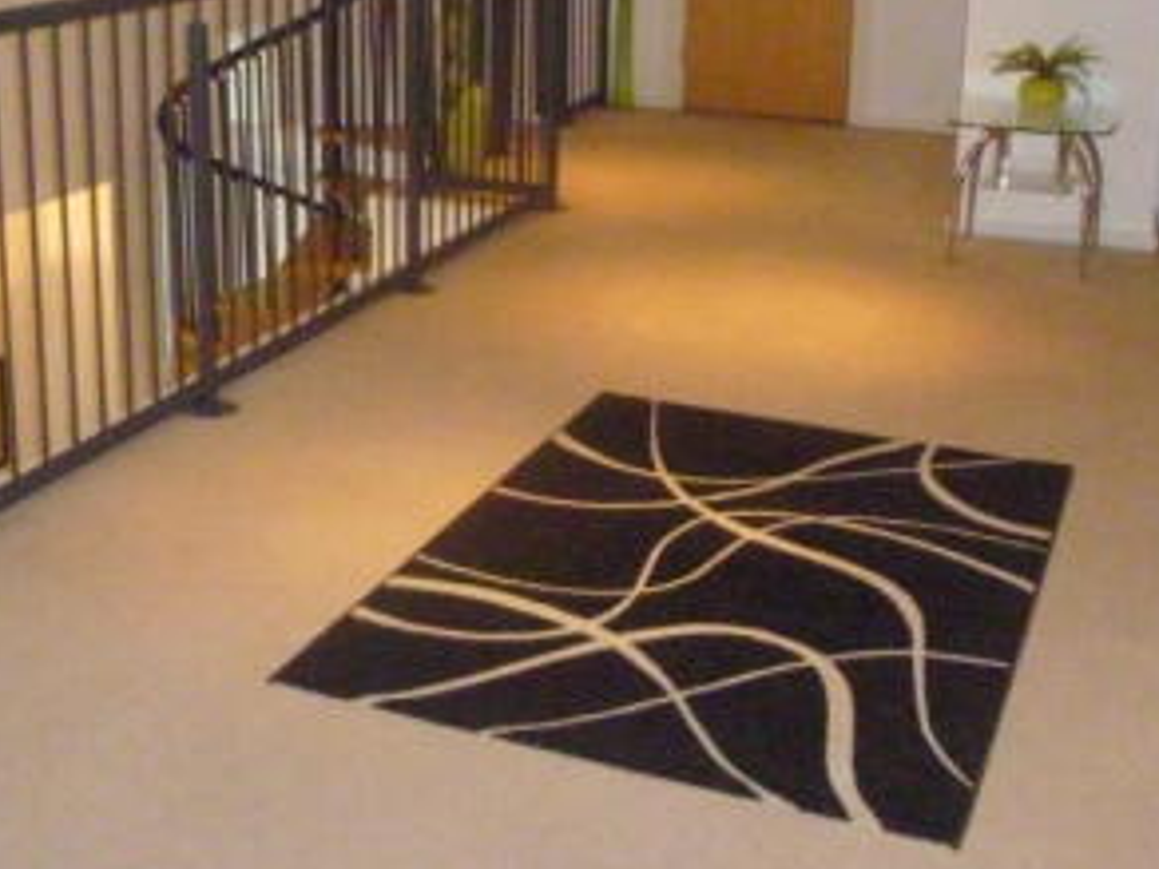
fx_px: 1674
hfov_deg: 38.1
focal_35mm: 50
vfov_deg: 28.7
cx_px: 490
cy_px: 224
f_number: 3.1
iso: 1000
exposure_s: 1/60
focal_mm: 4.5
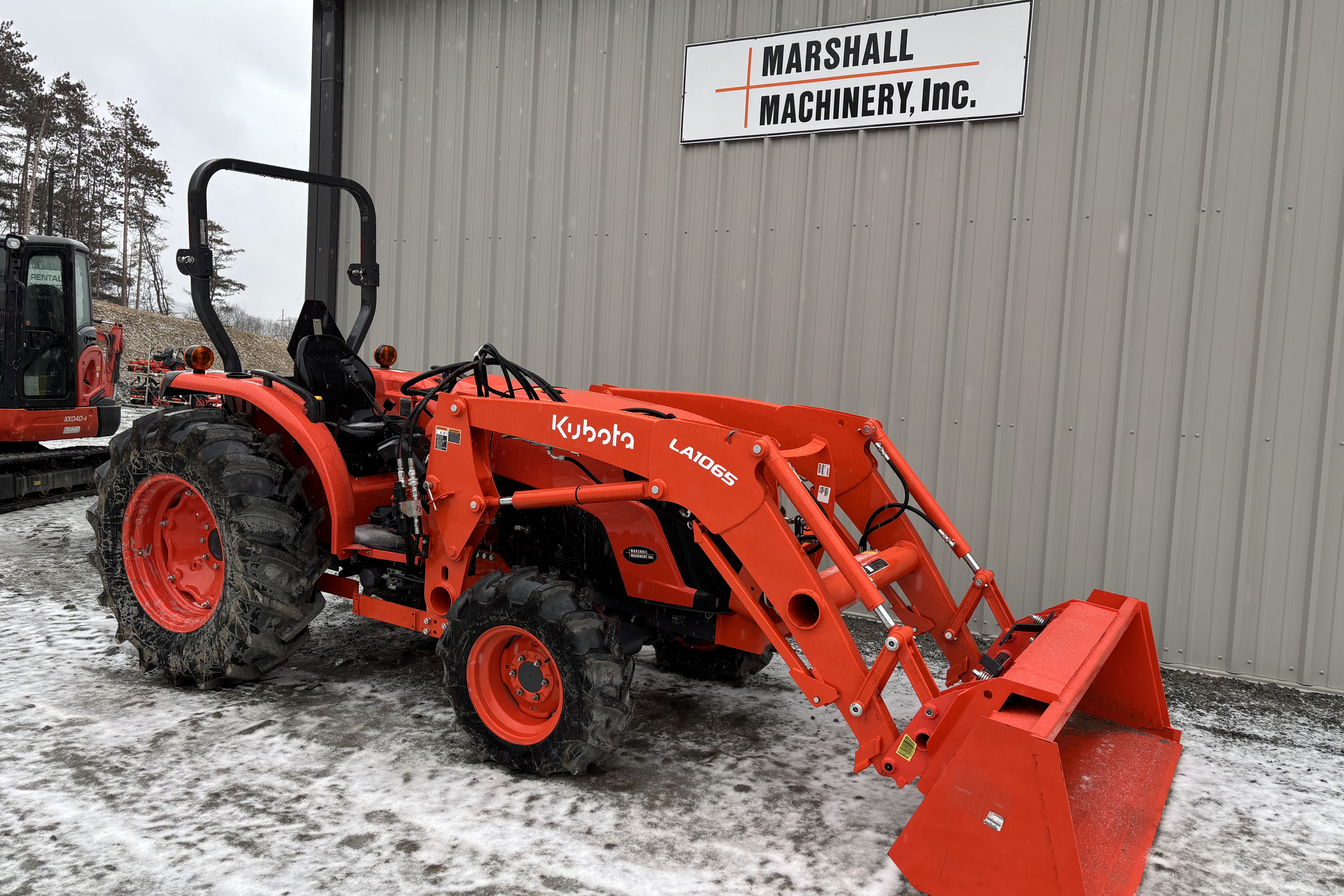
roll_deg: -3.4
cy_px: 453
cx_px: 695
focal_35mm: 28
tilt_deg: -5.0
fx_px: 1045
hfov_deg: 65.5
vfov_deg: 46.4
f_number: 1.6
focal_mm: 5.96
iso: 40
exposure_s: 1/238
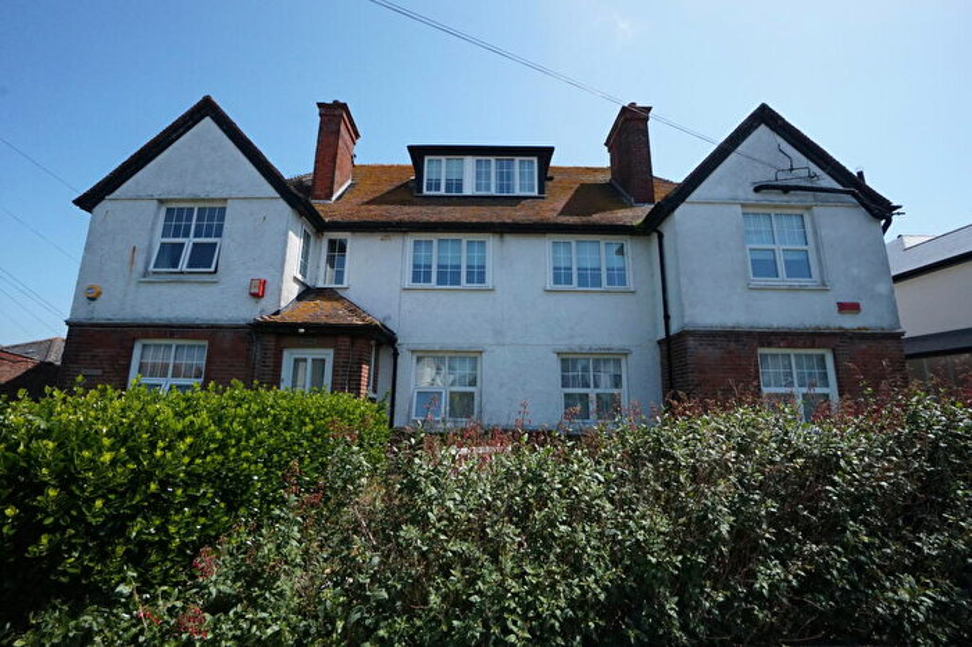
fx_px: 405
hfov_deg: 100.4
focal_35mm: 15
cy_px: 324
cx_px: 486
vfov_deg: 77.3
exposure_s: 1/1250
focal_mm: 10
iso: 1600
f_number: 13
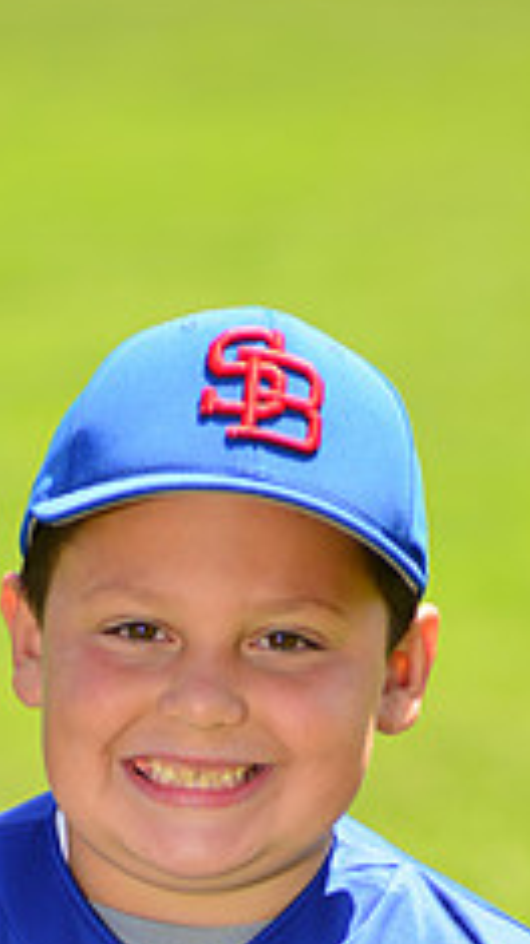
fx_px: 11005
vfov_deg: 4.9
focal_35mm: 440
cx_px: 130
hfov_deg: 2.8
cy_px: 1012
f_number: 5
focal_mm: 170
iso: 100
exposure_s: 1/250
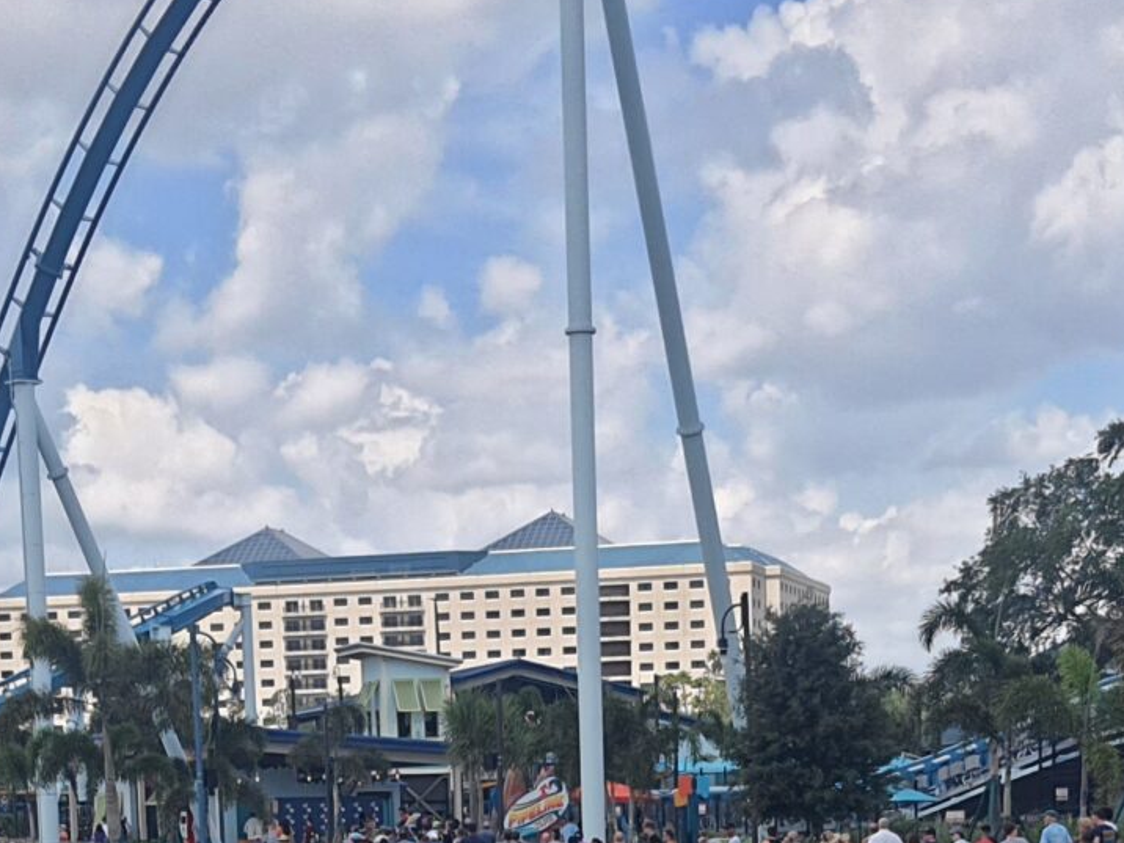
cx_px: 509
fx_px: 3020
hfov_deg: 21.1
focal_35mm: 93
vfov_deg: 14.8
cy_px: 1234
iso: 50
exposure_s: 1/1976
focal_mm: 4.32
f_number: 1.7
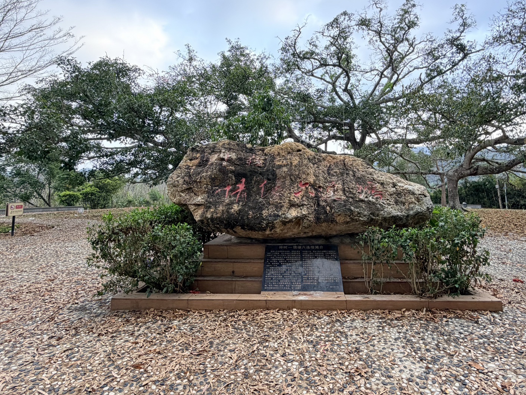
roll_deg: +0.2
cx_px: 287
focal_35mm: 20
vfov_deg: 65.2
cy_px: 153
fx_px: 304
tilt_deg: +8.2
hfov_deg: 81.5
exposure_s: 1/121
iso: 125
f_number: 2.2
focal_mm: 2.22
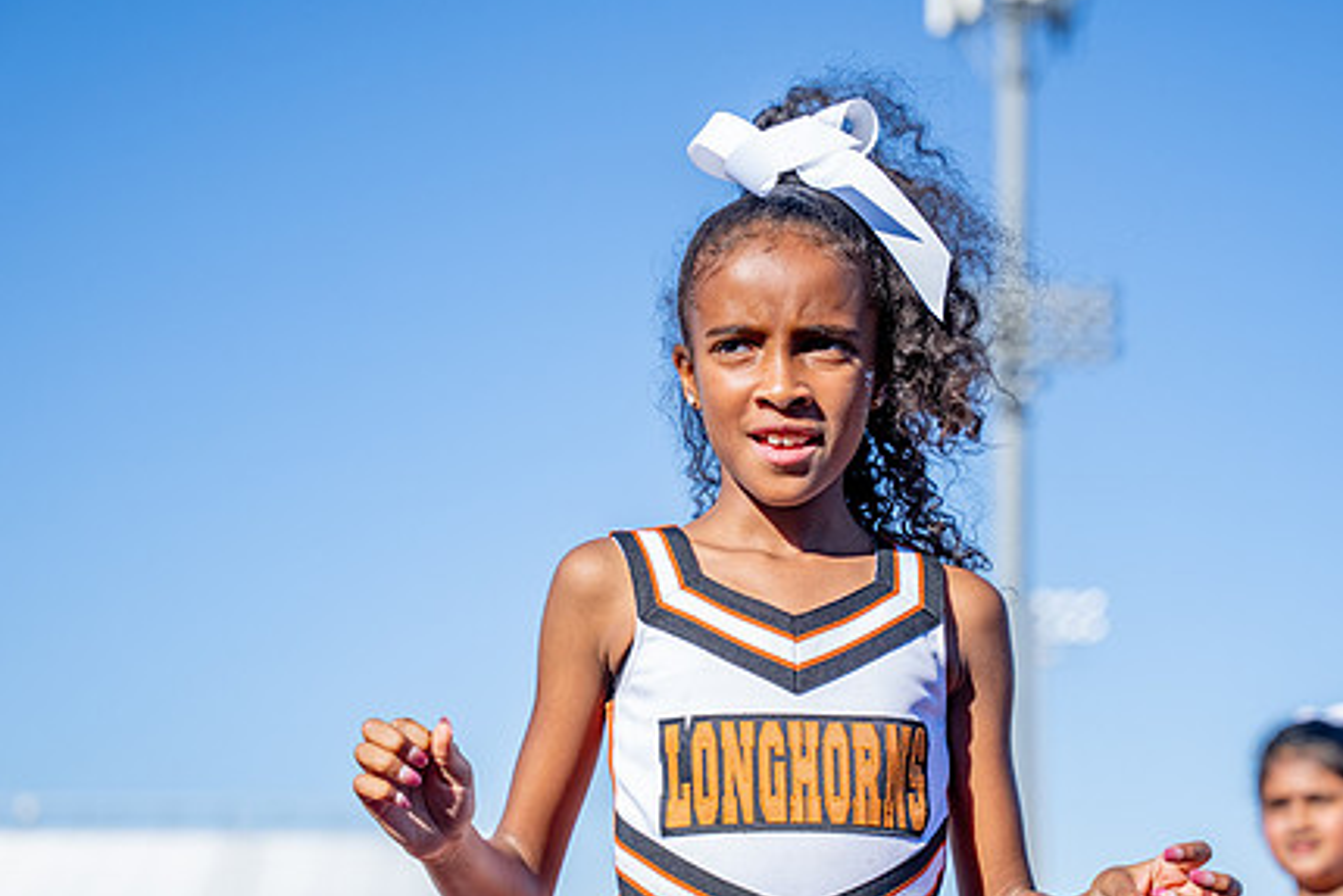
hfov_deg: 23.6
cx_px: 740
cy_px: 596
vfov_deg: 15.9
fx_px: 3209
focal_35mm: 86
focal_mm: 57.9
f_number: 2.8
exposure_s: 1/4000
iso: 250
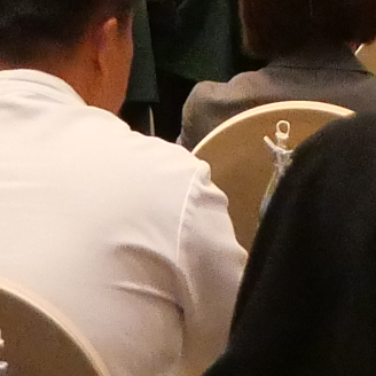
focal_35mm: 356
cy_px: -350
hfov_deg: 4.9
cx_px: 165
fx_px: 4375
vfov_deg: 4.8
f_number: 3.9
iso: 3200
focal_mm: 18
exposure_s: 1/125
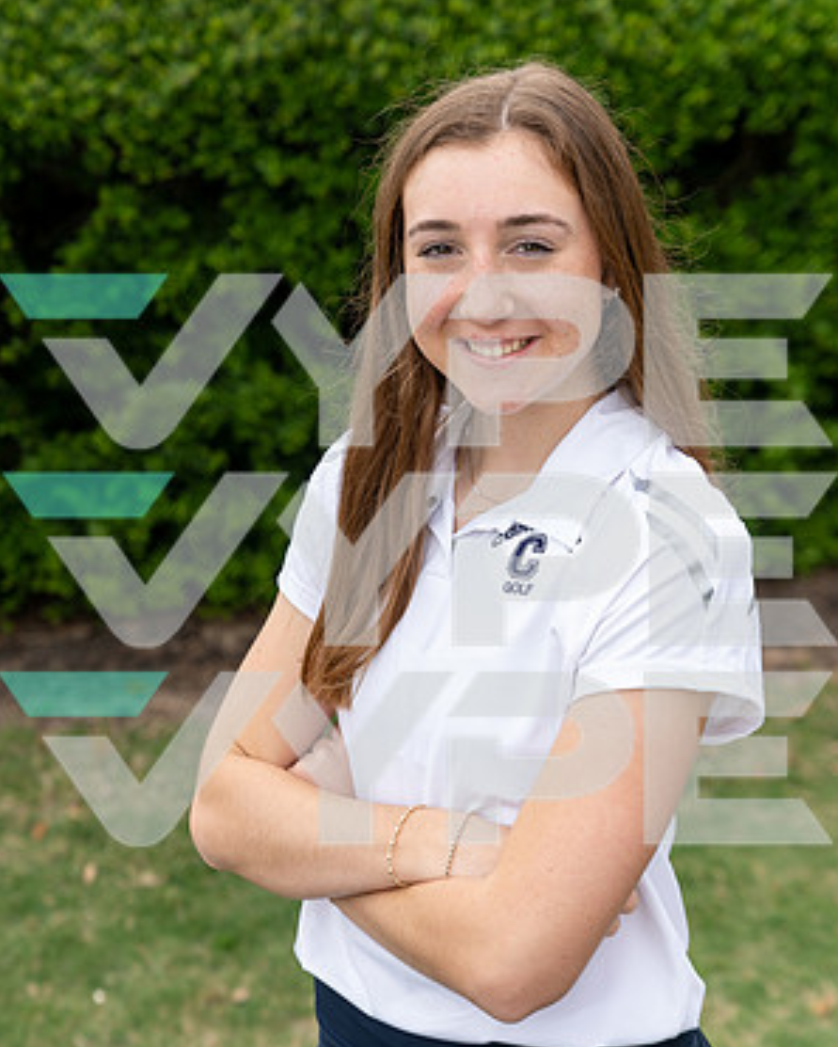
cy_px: 562
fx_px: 2293
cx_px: 420
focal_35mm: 74
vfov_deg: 25.7
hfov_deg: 20.7
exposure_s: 1/250
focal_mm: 65
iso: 100
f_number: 4
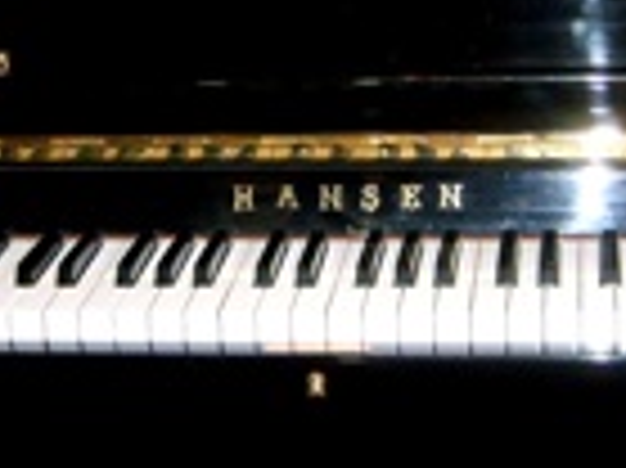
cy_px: 171
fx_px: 2042
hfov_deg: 17.4
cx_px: 410
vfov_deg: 13.1
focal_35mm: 113
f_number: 2.8
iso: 128
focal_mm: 5.8
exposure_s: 1/30
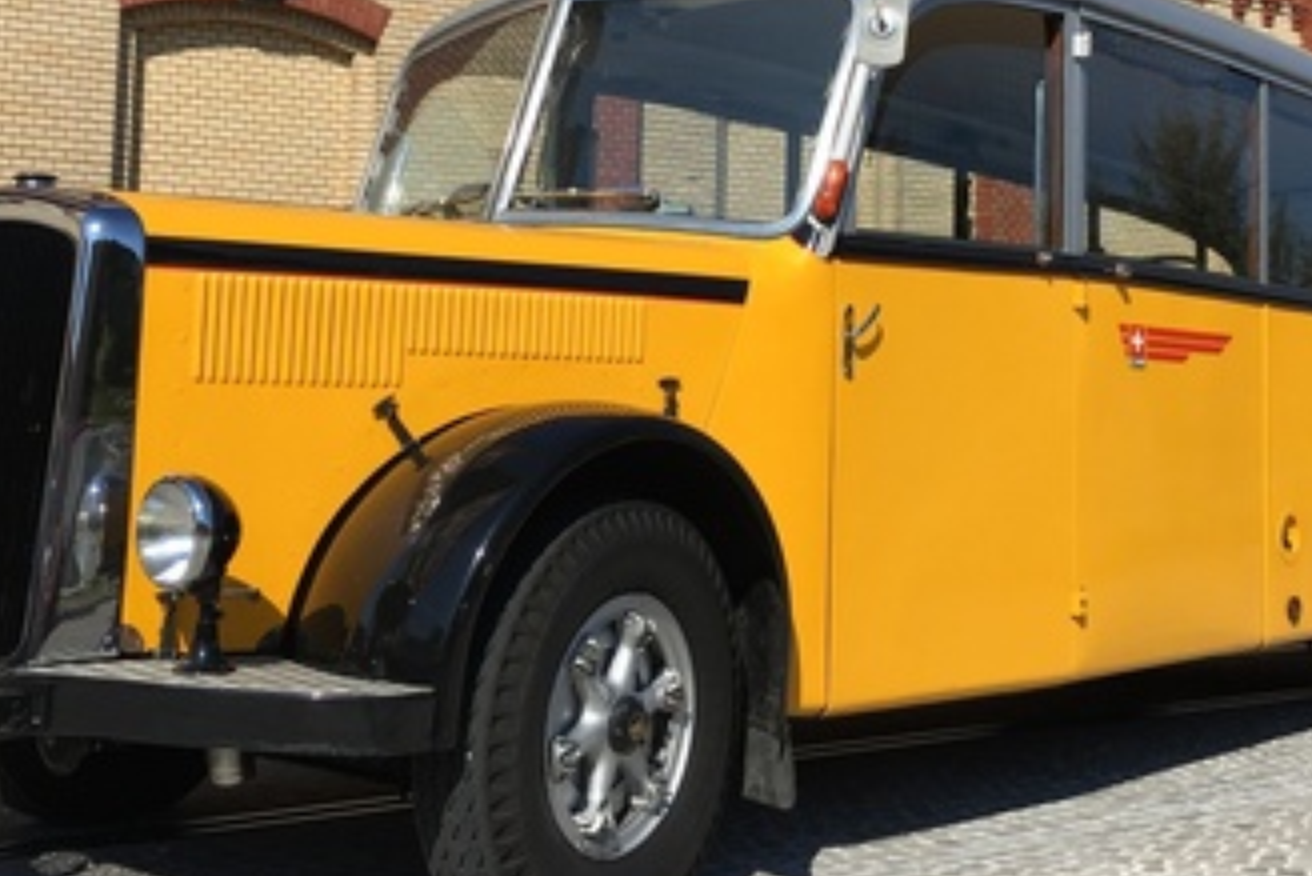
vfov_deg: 27.3
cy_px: 256
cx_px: 738
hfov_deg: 40.3
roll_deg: -1.3
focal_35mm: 49
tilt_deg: +4.6
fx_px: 1786
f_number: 2.2
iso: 25
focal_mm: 4.15
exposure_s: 1/1832
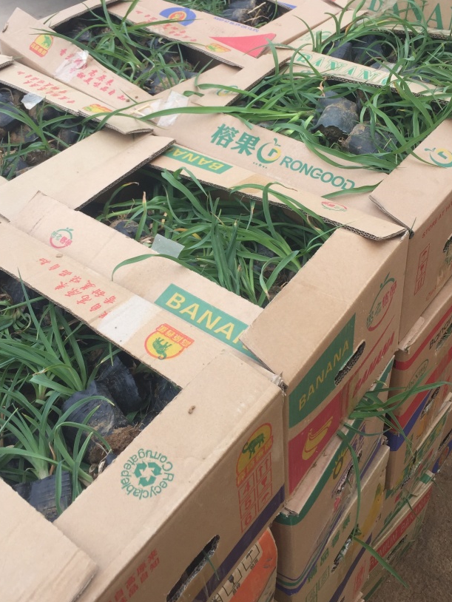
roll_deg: -1.7
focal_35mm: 38
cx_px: 214
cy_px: 254
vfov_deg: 48.8
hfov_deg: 37.7
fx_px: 661
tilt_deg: -39.8
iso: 32
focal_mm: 4.15
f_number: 2.2
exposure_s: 1/501
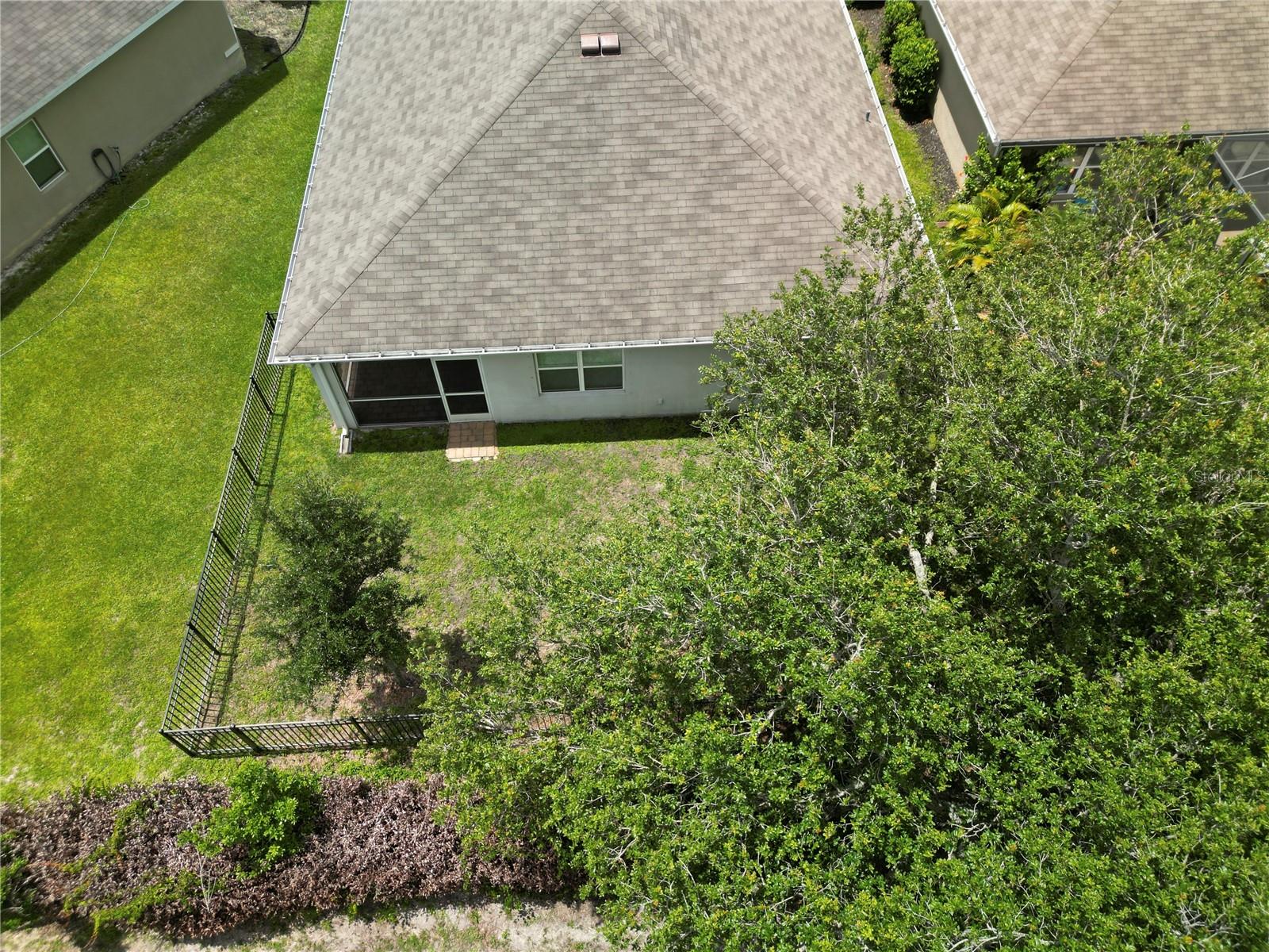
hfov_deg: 71.6
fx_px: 880
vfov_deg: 56.8
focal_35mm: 24
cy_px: 476
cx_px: 634
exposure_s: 1/1000
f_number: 1.7
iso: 100
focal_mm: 6.72
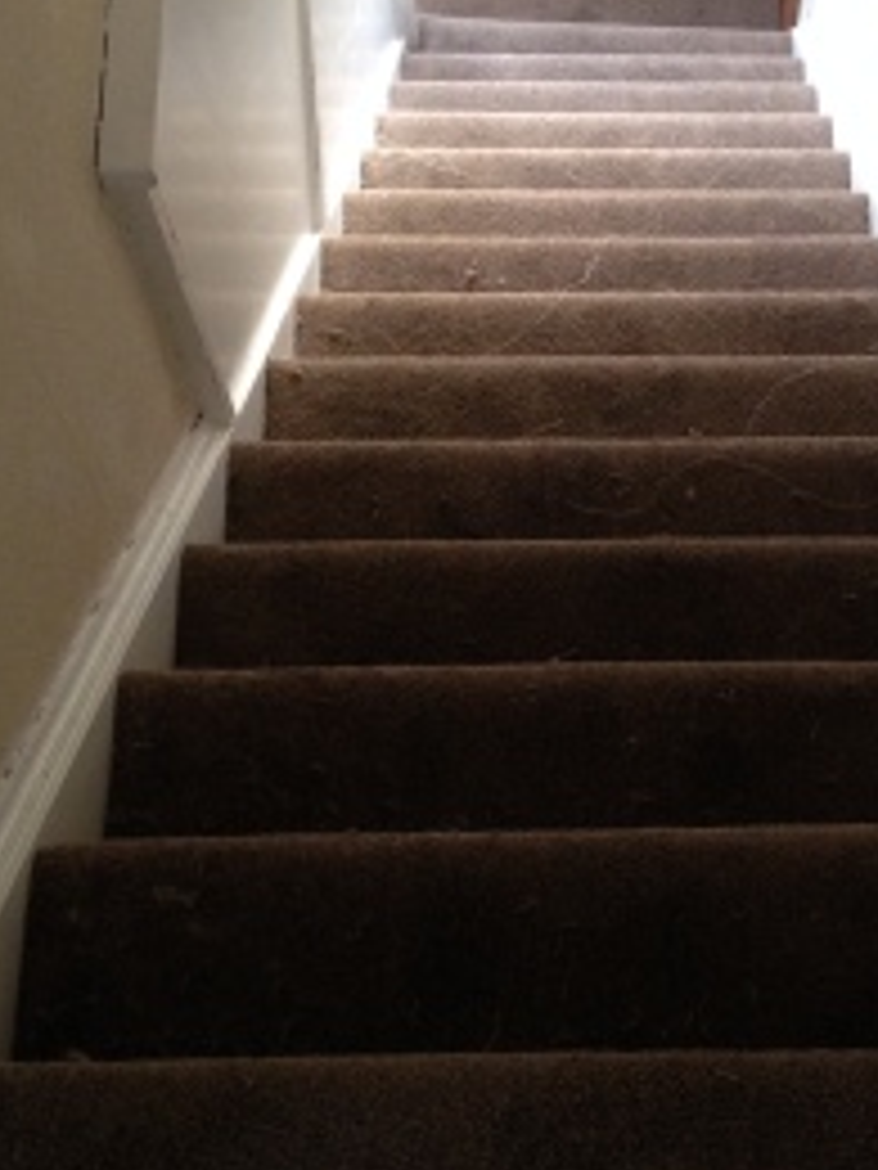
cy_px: 634
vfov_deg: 29.8
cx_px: 608
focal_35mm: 65
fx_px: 2198
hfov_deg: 22.5
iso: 160
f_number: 2.4
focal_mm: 4.12
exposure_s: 1/20
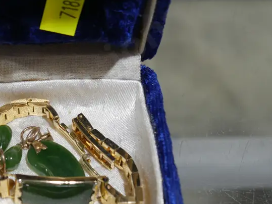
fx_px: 597
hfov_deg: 25.4
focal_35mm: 76
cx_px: 73
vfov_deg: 19.4
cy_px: 95
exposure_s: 1/60
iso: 250
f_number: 4.5
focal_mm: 20
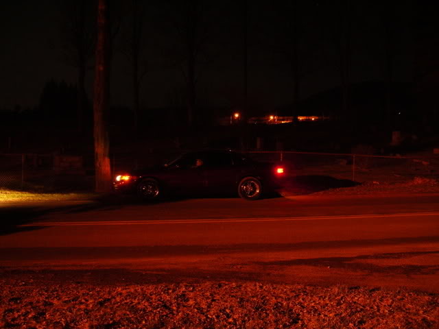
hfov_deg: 49.0
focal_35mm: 38
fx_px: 482
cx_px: 220
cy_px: 164
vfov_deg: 37.7
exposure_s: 2
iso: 200
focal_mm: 6.3
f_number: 3.2
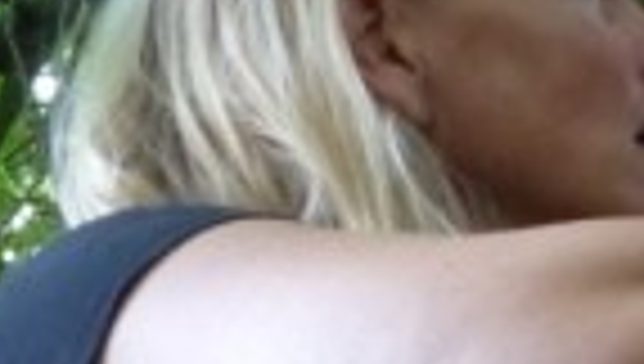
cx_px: 1085
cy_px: 274
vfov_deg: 8.0
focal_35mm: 152
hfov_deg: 13.0
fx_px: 2600
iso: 800
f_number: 2.8
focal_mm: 4.5
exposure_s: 1/80
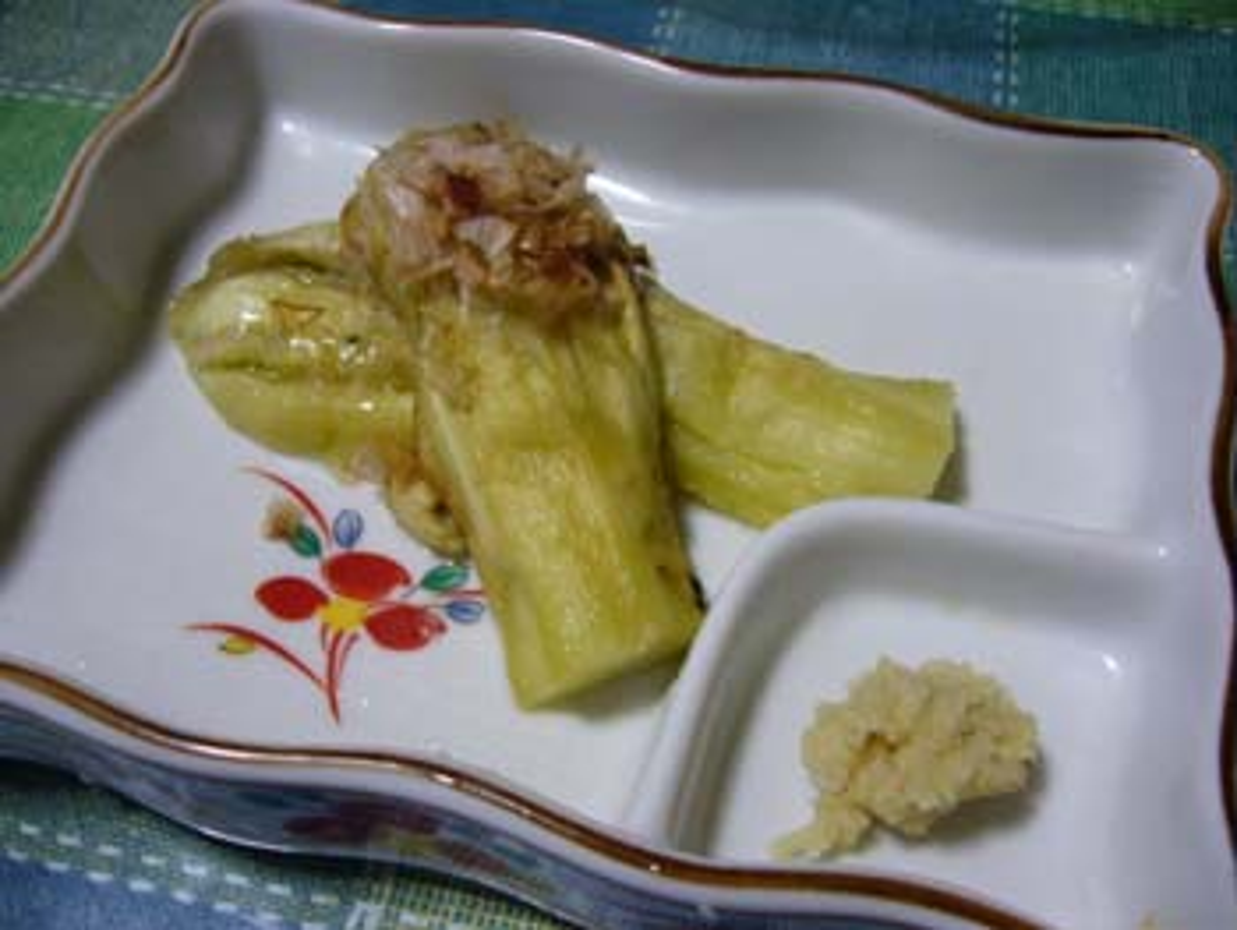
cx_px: 618
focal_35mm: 35
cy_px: 465
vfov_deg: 40.7
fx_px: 1252
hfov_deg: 52.6
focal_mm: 5.8
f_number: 2.8
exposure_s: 1/15
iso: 160
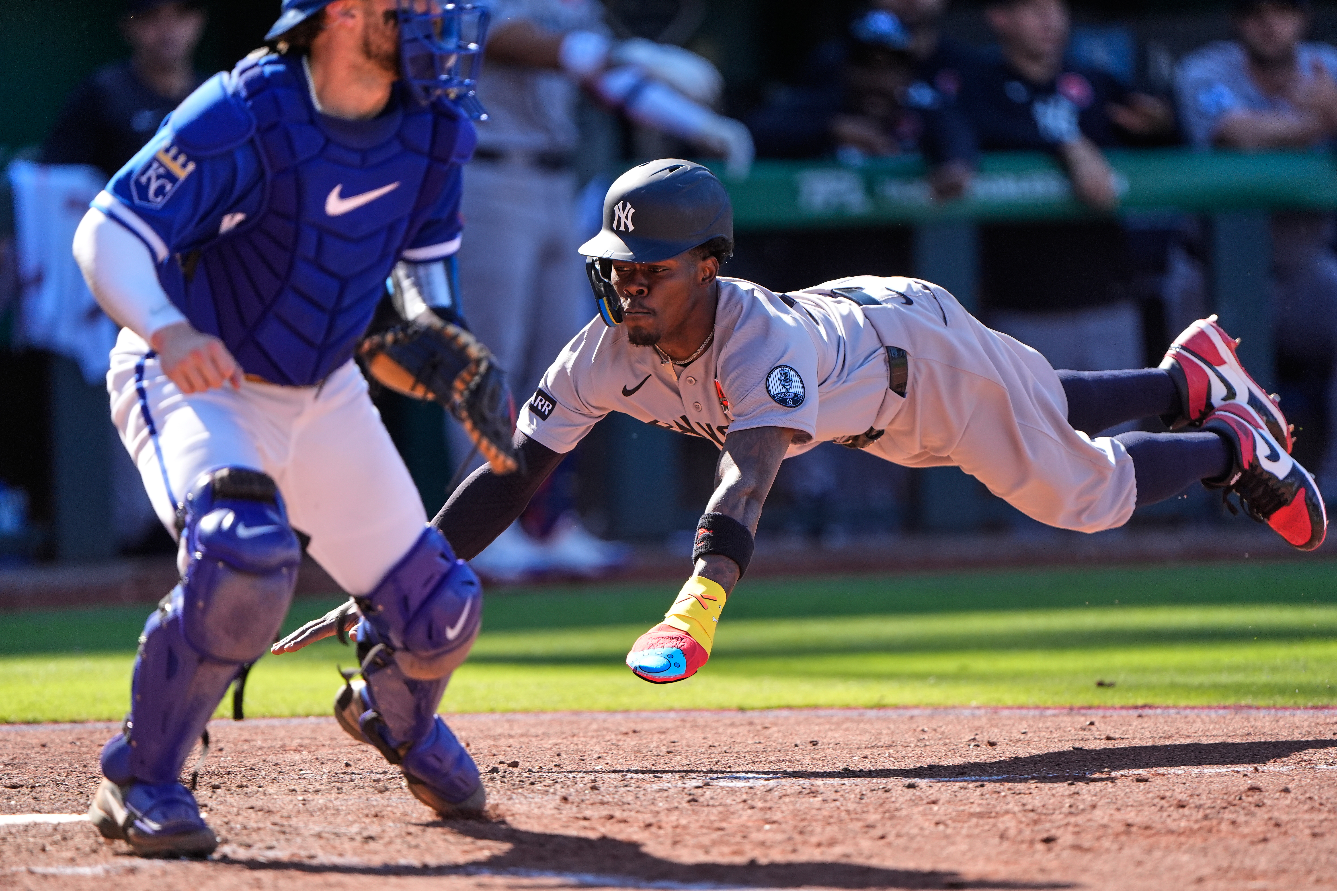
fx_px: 22282
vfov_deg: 2.3
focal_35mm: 600
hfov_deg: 3.4
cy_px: 446
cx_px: 668
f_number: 4
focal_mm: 600
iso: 1000
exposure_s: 1/2500
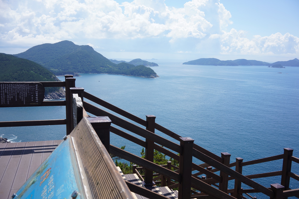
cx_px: 150
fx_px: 291
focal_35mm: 35
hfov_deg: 54.4
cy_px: 100
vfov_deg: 37.9
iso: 100
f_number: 13
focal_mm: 35
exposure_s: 1/100
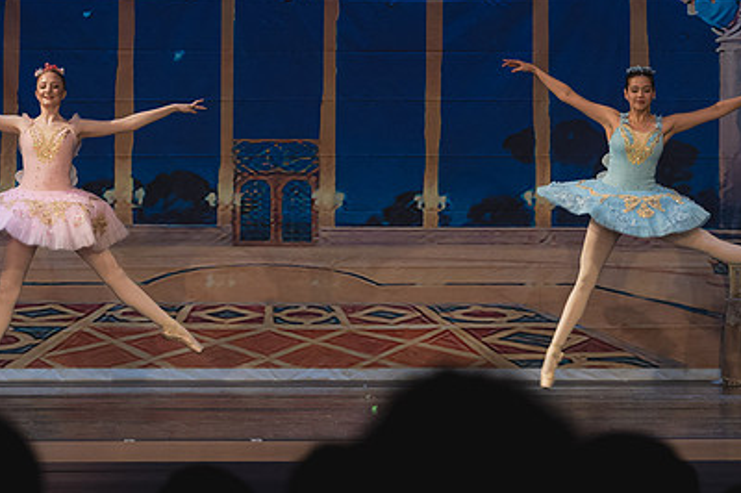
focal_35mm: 253
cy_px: 309
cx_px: 404
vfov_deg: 5.4
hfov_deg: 8.1
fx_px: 5203
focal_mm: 102
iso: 1400
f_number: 4
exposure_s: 1/320
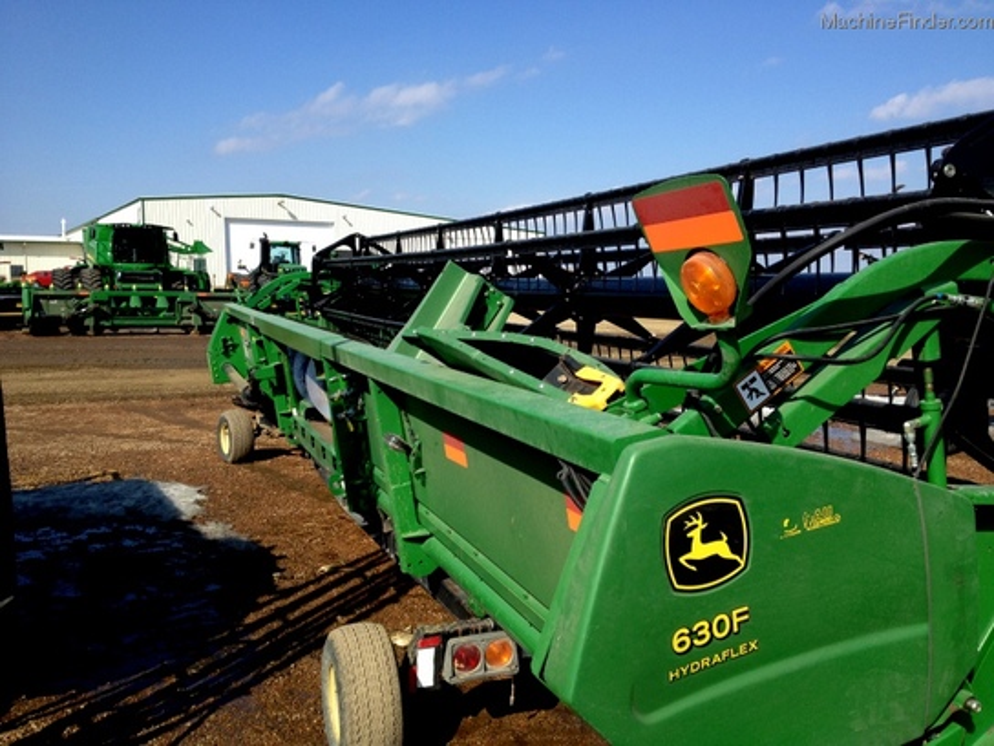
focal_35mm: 35
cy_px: 373
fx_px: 1005
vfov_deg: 40.7
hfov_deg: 52.6
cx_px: 497
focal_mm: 4.28
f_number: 2.4
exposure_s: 1/1284
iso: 64
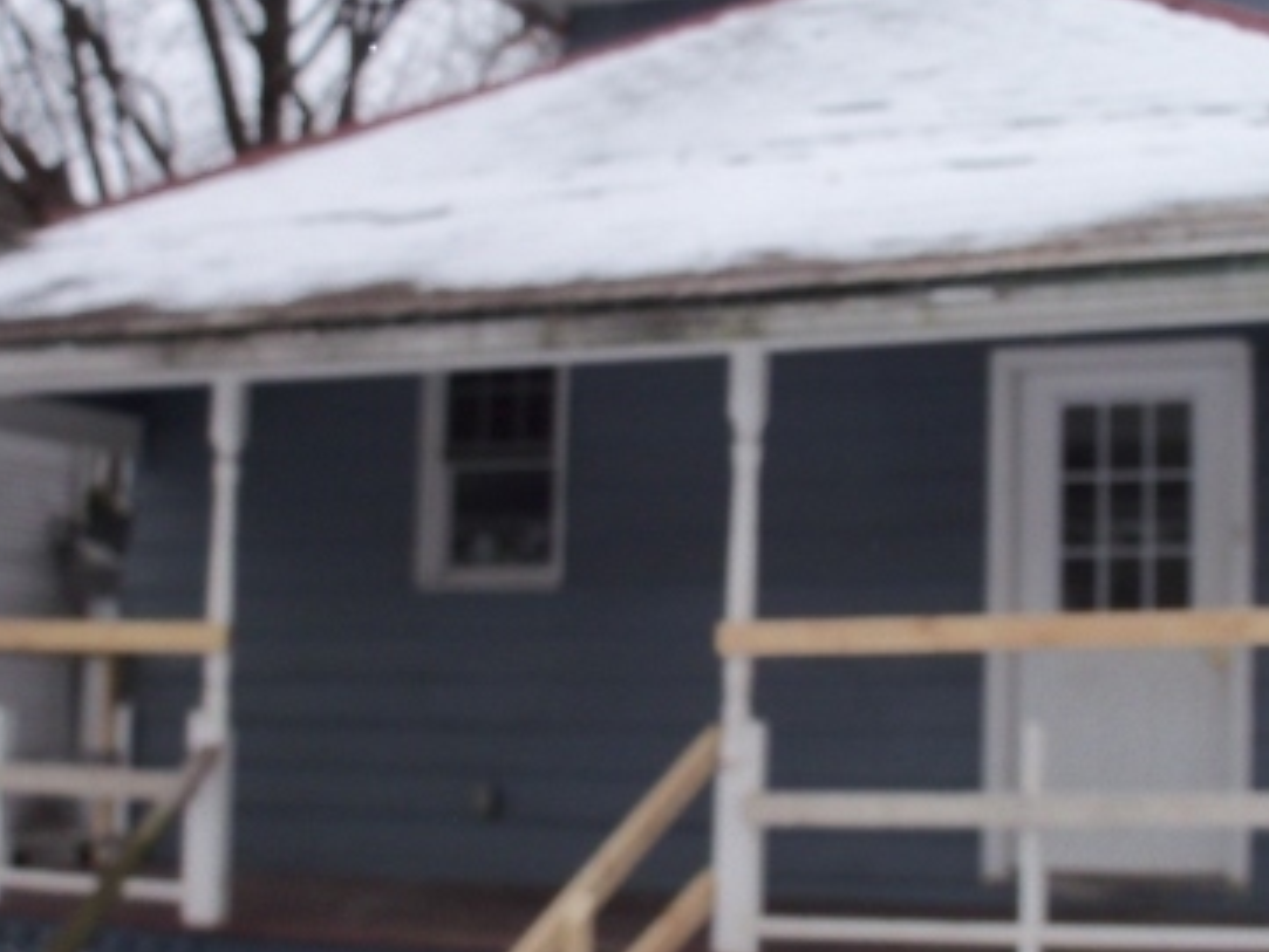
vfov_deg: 23.7
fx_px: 2274
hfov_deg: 31.0
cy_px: 474
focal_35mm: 62
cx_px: 801
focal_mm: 6.3
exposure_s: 1/250
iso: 80
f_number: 3
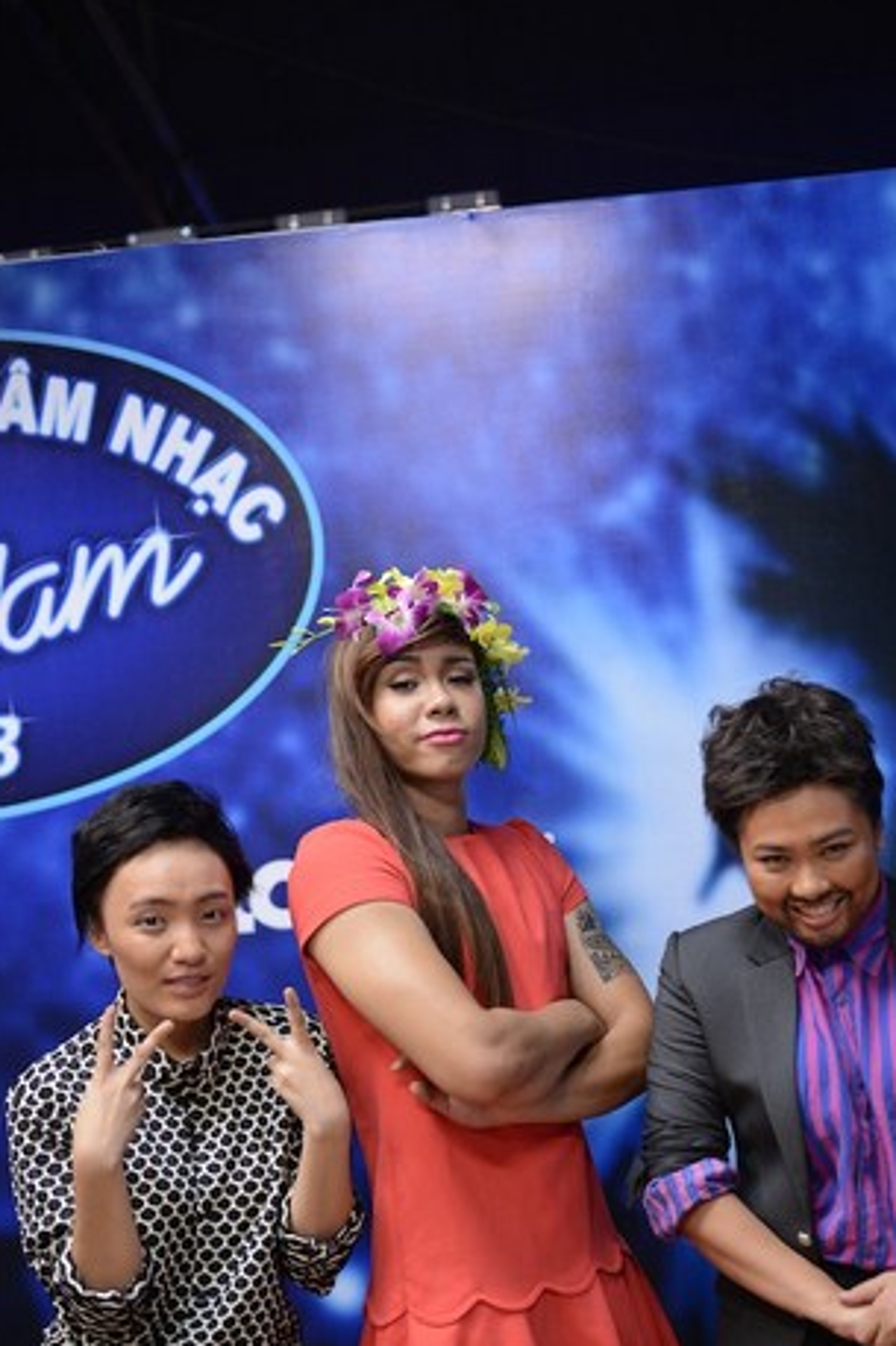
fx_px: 2055
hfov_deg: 24.6
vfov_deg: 36.1
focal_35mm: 55
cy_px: 823
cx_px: 523
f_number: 2.8
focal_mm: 42
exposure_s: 1/100
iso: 800
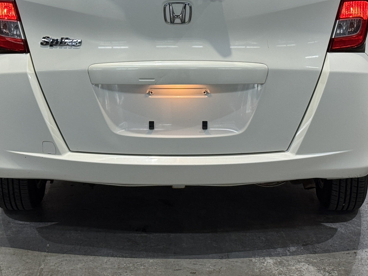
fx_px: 1021
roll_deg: +0.1
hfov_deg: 20.4
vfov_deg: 15.2
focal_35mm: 96
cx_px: 176
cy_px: 29
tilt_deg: -10.3
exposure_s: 1/60
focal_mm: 6.76
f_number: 1.78
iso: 80
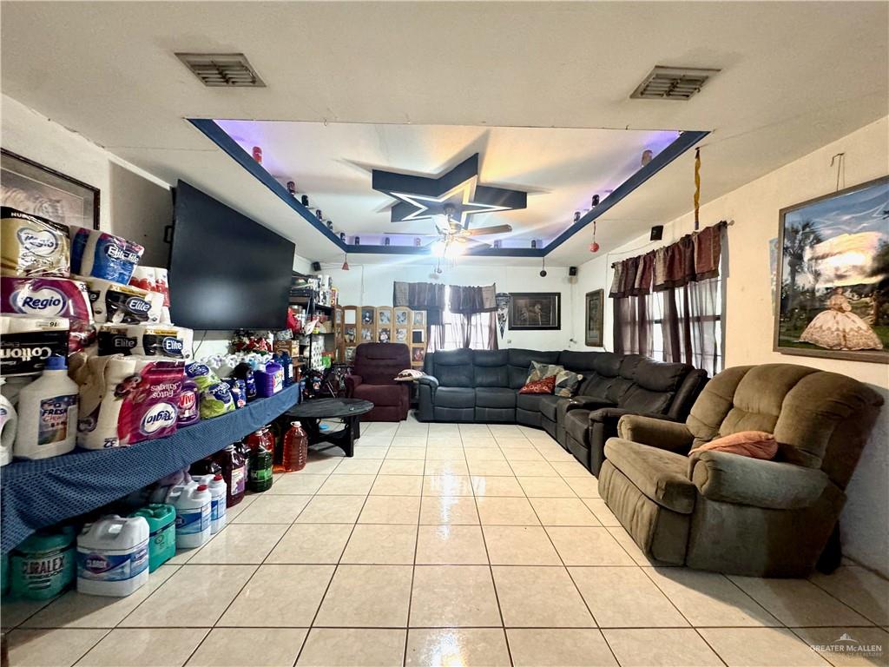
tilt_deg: +0.0
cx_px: 444
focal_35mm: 14
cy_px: 334
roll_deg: -1.9
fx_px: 360
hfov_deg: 102.1
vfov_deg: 85.7
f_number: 2.2
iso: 640
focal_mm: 2.22
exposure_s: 1/60
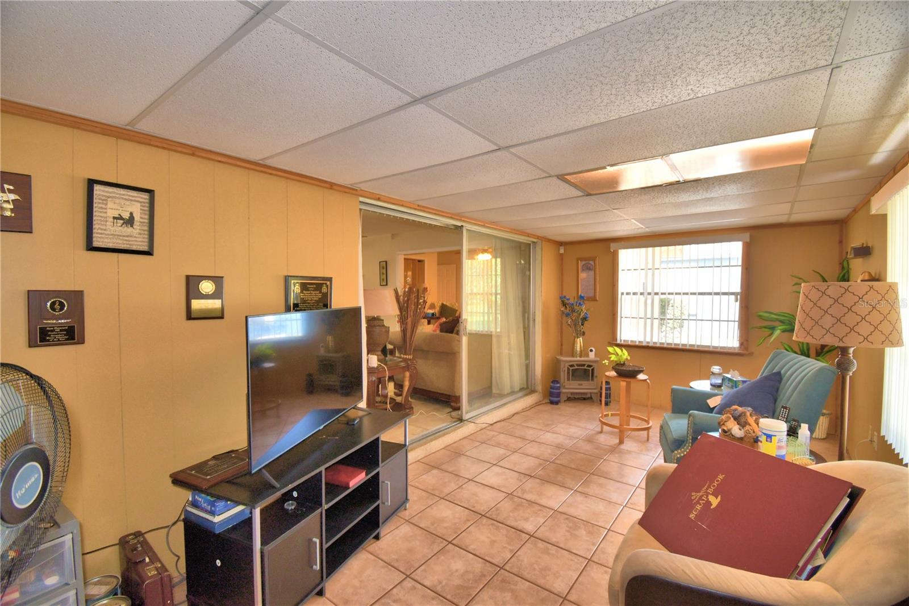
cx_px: 454
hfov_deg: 100.4
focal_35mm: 15
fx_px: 379
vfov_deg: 77.3
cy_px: 303
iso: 200
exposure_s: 1/60
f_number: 4.5
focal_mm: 10
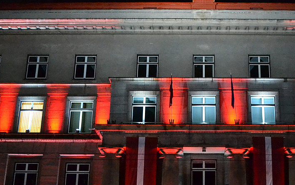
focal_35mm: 62
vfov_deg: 20.9
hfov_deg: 32.6
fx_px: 499
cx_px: 203
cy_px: 110
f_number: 4
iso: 3200
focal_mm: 18
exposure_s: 1/30
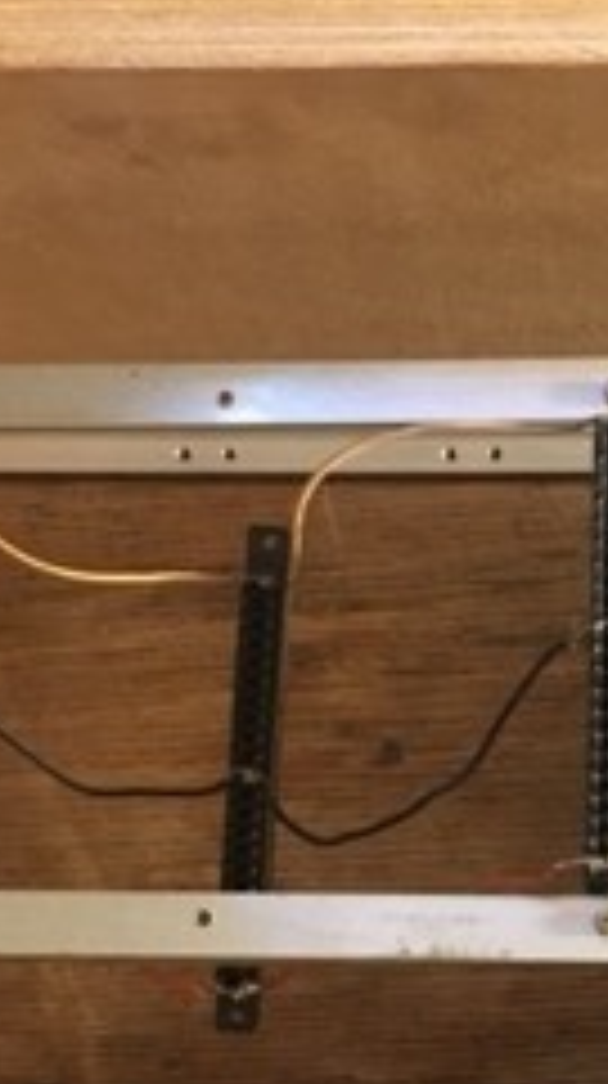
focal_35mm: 63
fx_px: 1811
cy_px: 936
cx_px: 522
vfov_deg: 32.0
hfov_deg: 18.8
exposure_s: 1/15
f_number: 2.2
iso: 250
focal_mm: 4.15
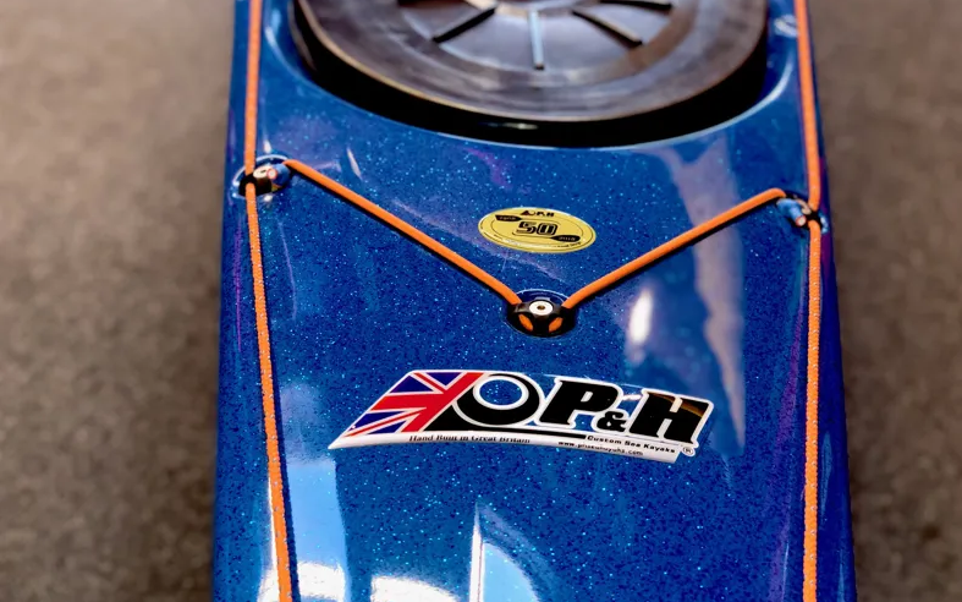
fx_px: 1468
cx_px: 488
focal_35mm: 56
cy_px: 340
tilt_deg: -38.6
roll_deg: -0.1
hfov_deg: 36.3
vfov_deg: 23.1
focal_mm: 6
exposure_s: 1/33
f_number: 2.4
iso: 64
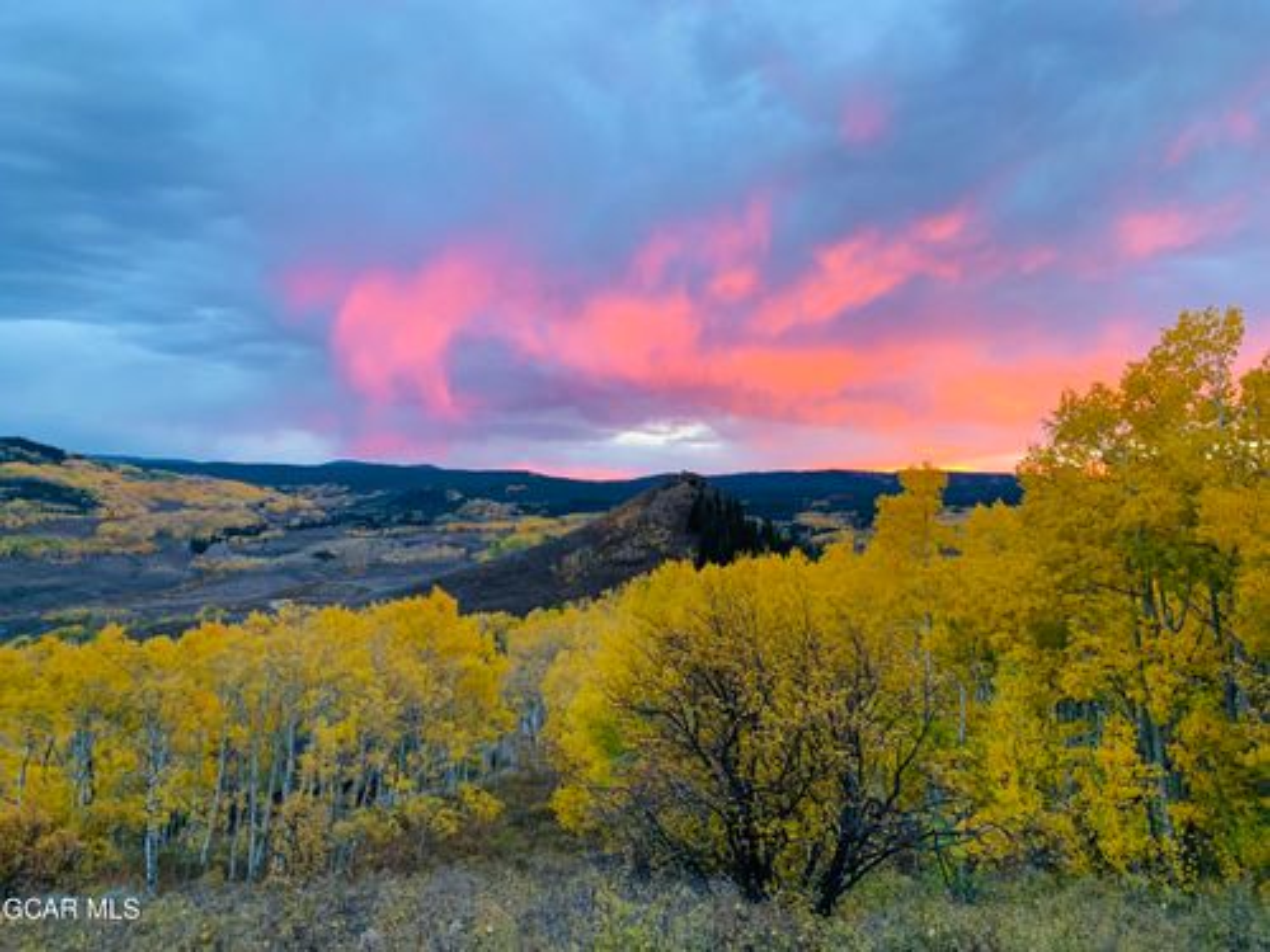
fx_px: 954
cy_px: 476
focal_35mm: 26
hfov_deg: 67.3
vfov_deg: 53.1
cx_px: 635
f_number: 1.8
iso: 160
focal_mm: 4.25
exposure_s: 1/60
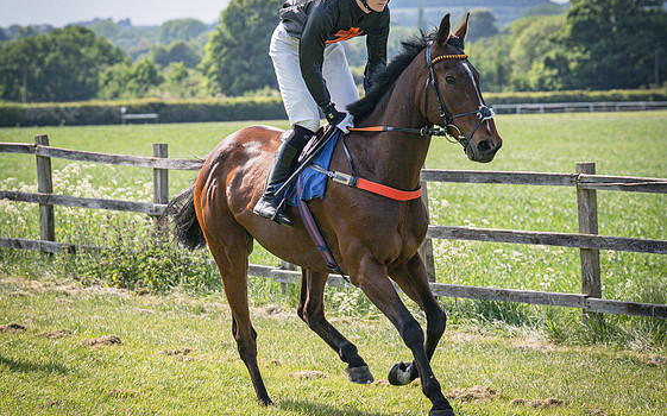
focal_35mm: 186
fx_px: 3379
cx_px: 281
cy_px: 165
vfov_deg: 7.0
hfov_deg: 11.3
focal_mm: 93
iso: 400
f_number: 4
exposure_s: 1/3200
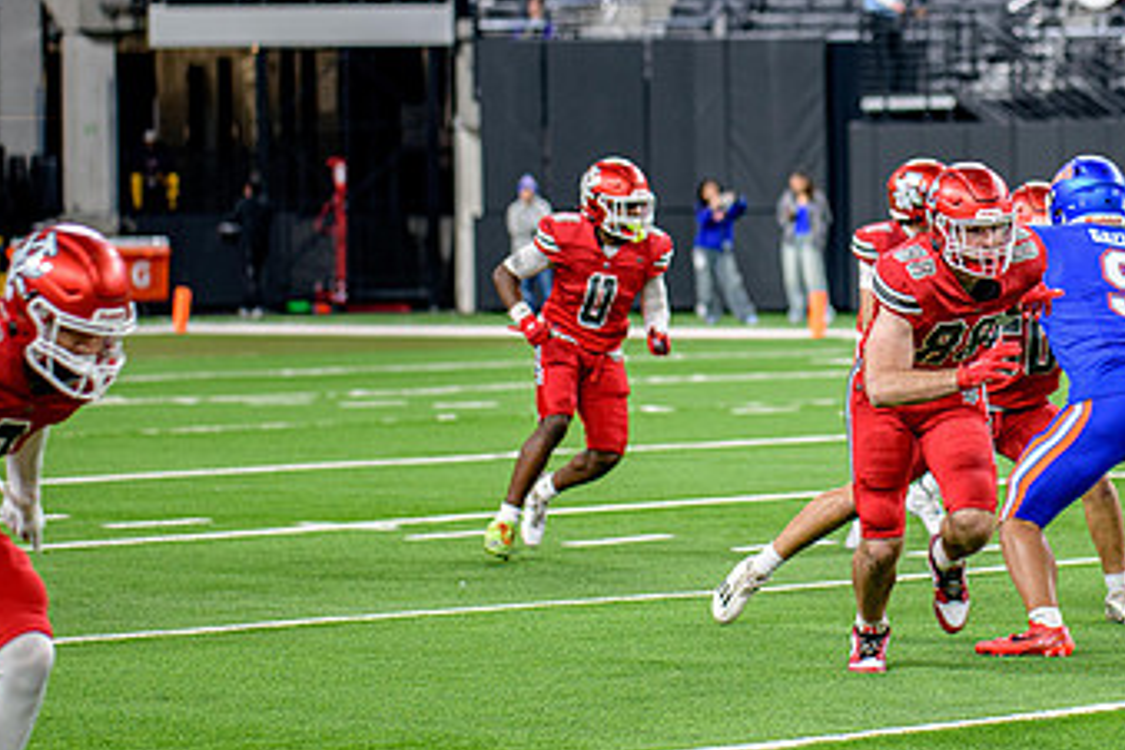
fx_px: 6687
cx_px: 886
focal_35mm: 214
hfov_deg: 9.6
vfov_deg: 6.4
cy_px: 284
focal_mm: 125
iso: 1000
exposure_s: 1/400
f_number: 2.8
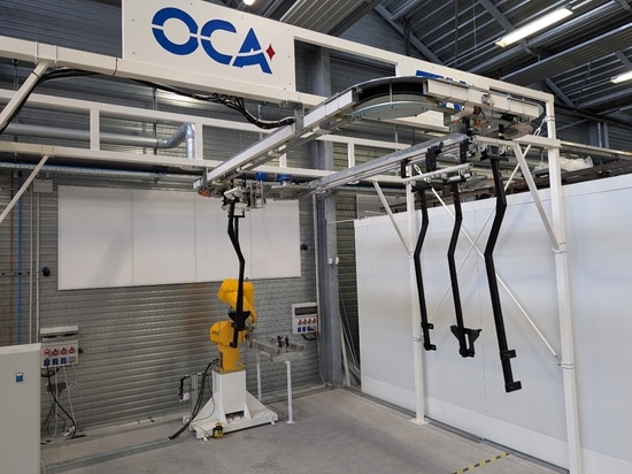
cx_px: 316
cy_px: 237
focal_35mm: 24
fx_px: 438
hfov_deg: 71.6
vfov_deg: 56.8
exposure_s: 1/23.8
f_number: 1.68
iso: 35
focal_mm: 6.9
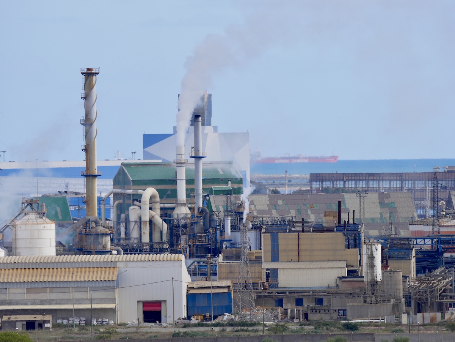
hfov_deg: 2.5
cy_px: 171
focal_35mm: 800
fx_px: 10520
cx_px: 228
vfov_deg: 1.9
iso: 200
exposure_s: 1/320
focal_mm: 400
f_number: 9
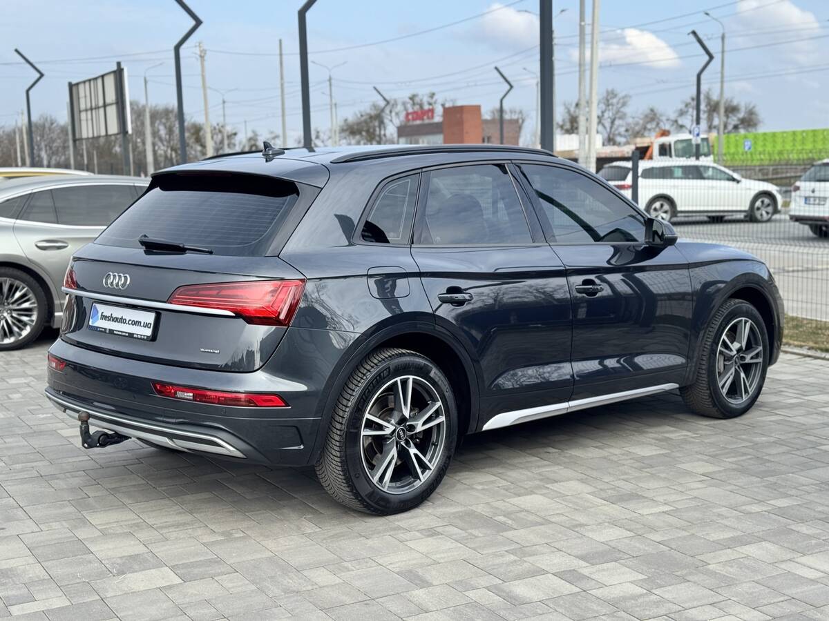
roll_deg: +1.7
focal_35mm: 48
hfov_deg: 39.7
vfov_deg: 30.3
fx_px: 1150
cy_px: 310
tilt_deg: -6.6
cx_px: 414
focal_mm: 6.76
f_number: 1.78
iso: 64
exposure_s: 1/1818
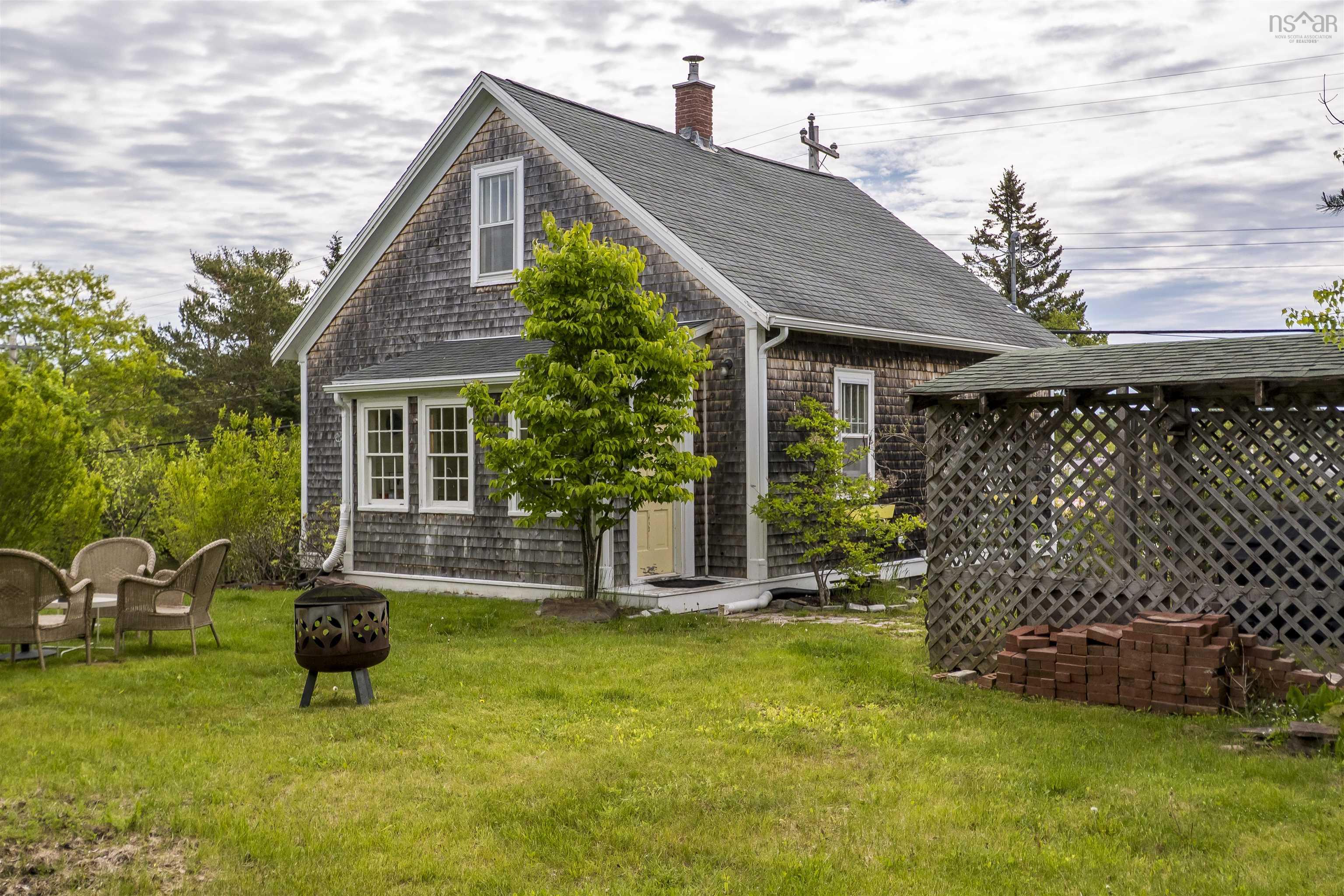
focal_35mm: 36
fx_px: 1344
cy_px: 448
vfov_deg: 36.9
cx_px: 672
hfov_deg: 53.1
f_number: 5.6
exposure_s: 1/2000
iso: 400
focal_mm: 24
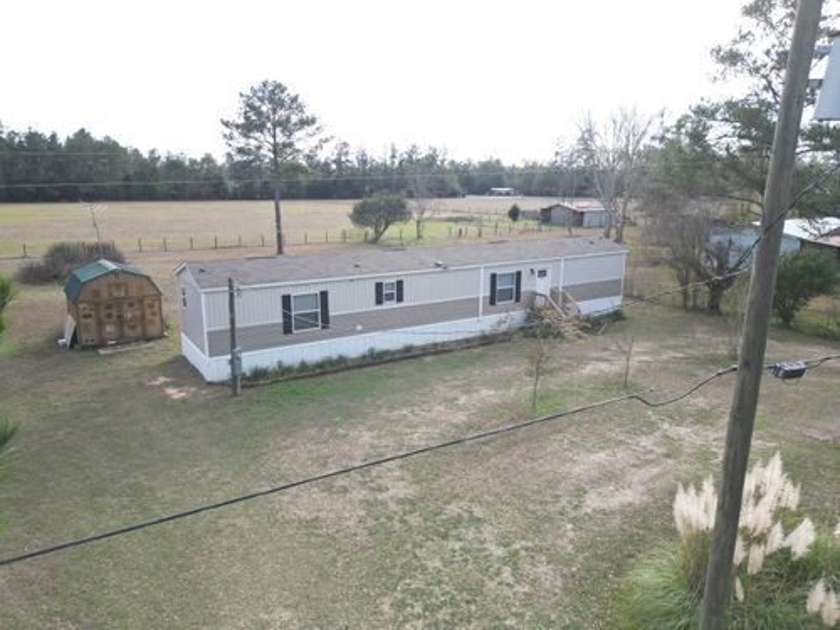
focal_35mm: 24
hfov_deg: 71.6
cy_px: 315
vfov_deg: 56.8
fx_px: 582
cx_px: 420
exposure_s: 1/640
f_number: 1.7
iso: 100
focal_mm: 6.72
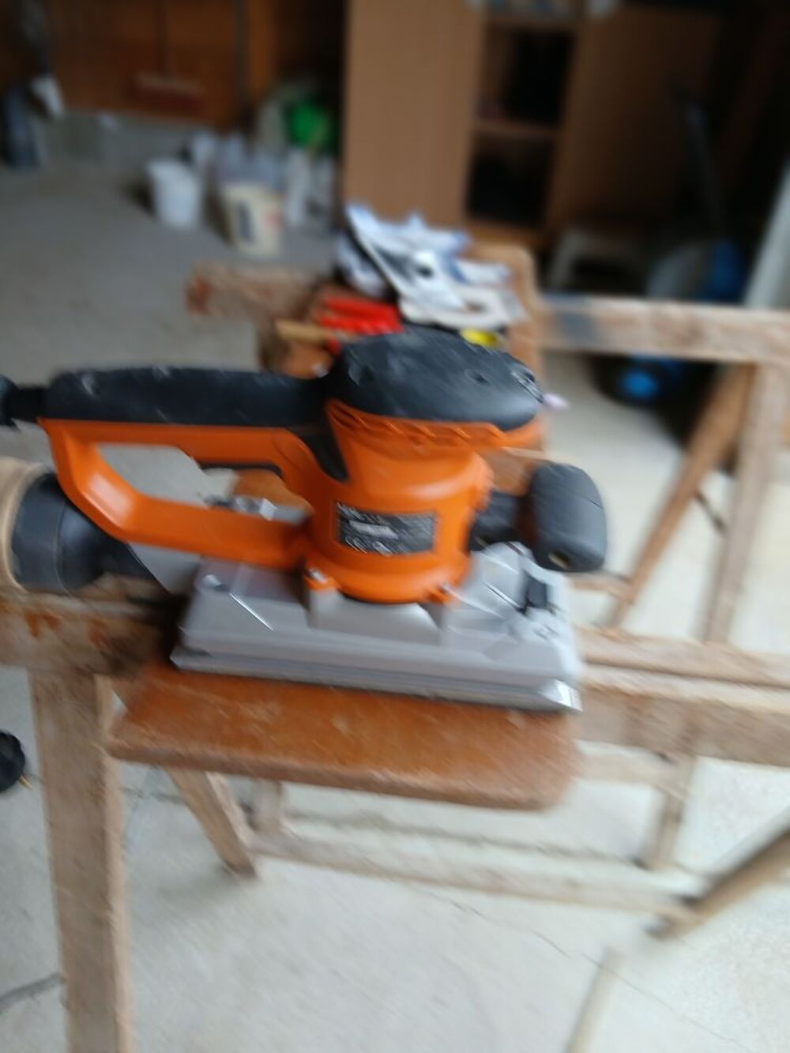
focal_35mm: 26
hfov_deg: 53.1
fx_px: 791
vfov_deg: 67.3
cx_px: 395
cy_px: 526
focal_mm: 3.98
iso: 80
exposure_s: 1/50
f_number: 1.8
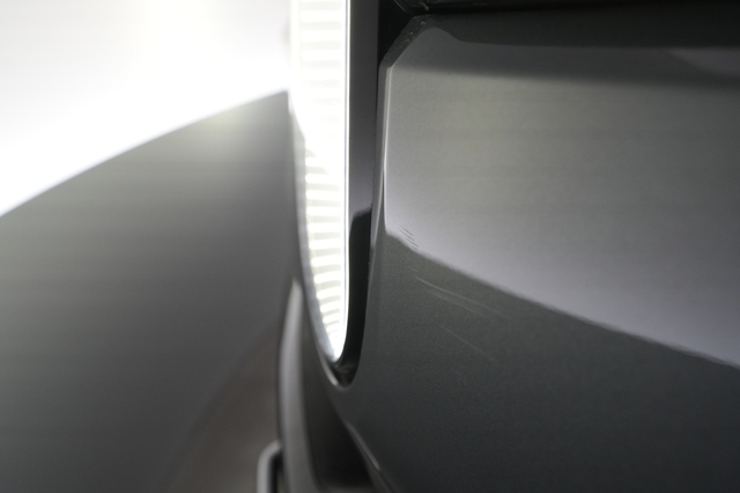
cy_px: 246
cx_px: 370
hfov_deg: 65.5
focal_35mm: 28
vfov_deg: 46.4
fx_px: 575
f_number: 5
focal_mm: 28
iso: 2500
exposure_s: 1/200
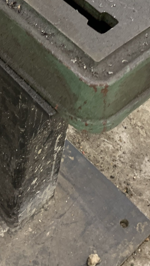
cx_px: 37
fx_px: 509
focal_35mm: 72
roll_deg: -8.0
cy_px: -15
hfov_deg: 16.7
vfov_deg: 27.3
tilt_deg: -32.8
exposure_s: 1/50
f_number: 1.8
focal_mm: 4.25
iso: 100
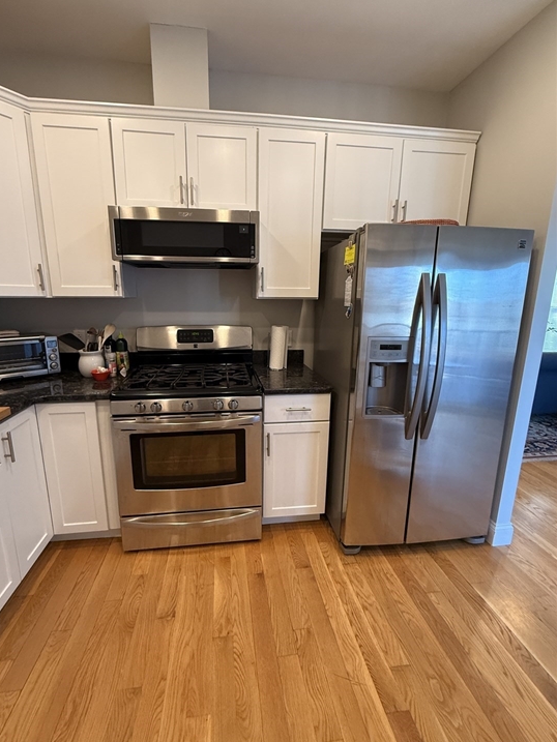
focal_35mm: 15
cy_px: 362
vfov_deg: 98.1
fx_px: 322
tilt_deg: -10.1
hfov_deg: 81.7
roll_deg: -1.3
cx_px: 260
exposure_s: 1/60
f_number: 2.2
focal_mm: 2.22
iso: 320
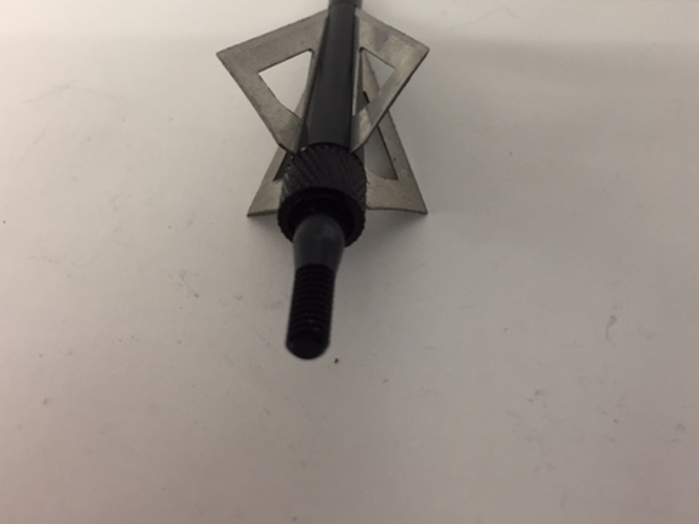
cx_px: 395
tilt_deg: -53.7
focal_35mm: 38
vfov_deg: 37.5
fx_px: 767
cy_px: 196
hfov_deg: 48.8
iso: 125
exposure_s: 1/33
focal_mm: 4.15
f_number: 2.2
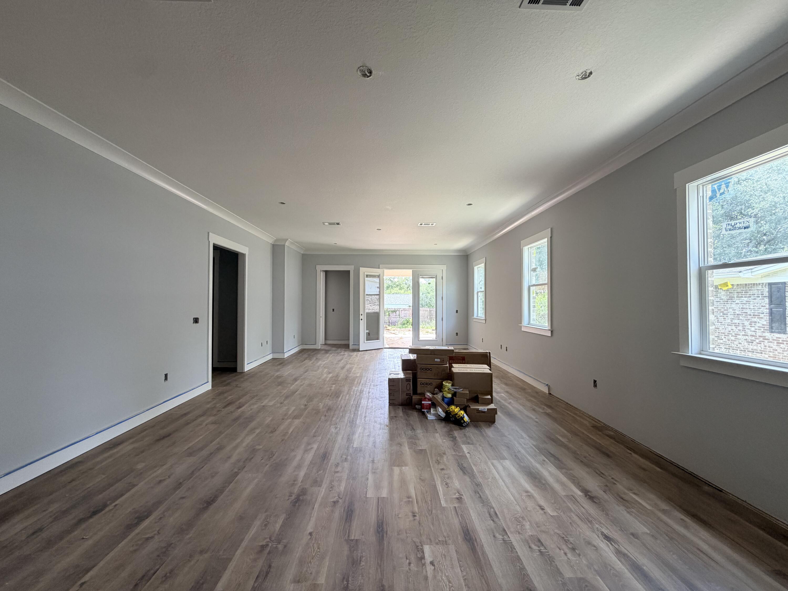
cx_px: 394
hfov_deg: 102.1
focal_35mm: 14
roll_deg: +0.1
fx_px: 319
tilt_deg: +0.9
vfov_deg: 85.7
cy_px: 296
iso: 160
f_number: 2.2
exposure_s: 1/121
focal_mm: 2.22
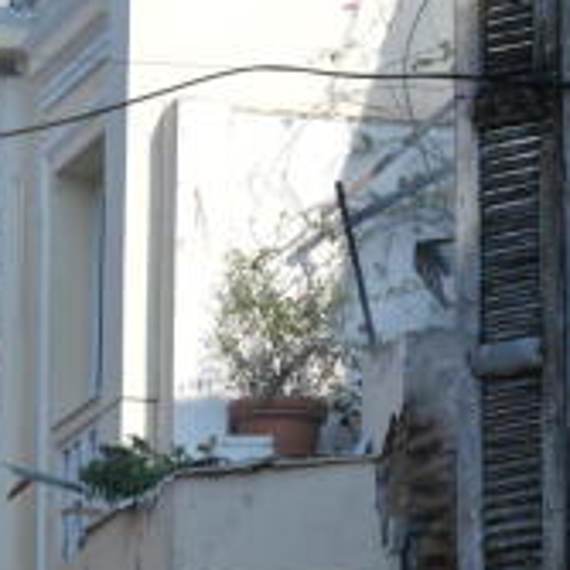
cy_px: 713
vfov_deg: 4.2
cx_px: 396
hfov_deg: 4.2
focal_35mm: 419
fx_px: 7806
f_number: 14
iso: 6400
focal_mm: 125
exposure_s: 1/2500
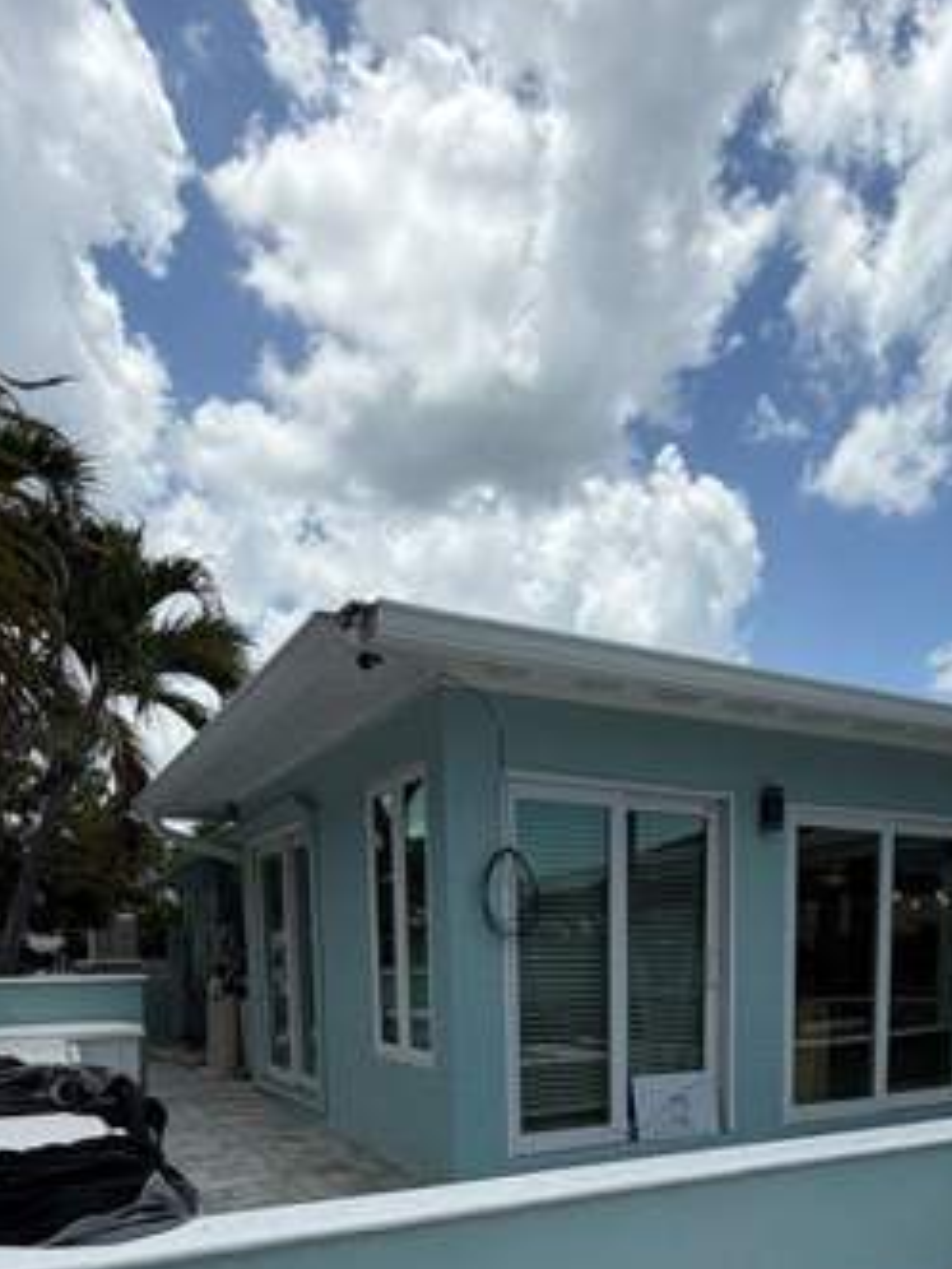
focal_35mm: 27
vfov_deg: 58.7
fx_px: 990
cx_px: 570
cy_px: 1066
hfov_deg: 51.0
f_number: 2.2
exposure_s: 1/1125
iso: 20
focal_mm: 2.22
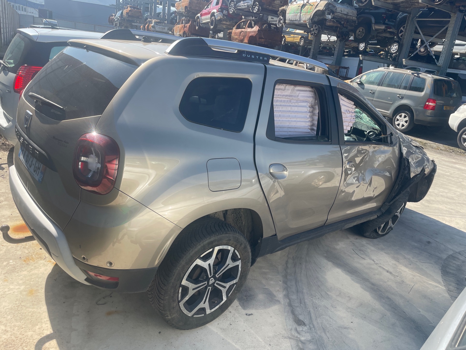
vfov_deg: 53.1
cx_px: 233
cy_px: 175
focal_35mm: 26
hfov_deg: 67.3
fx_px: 350
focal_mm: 4.2
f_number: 1.6
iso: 32
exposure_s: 1/1350
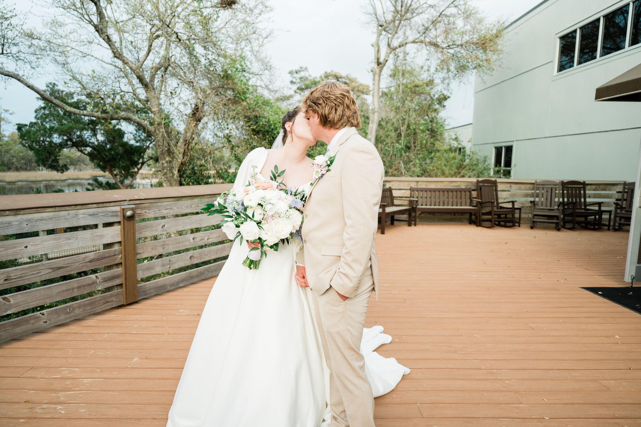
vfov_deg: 53.1
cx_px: 320
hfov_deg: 73.7
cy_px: 214
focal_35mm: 24
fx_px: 427
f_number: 2.8
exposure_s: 1/4000
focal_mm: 24
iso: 1000
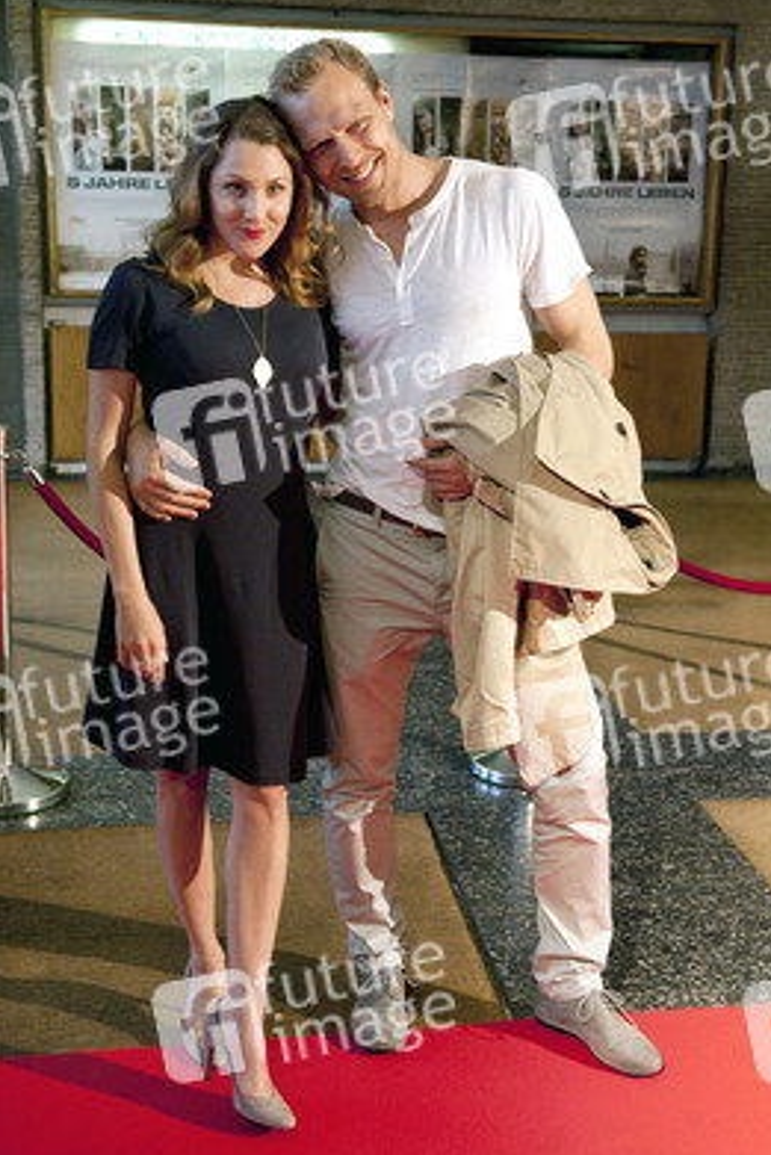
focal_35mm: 46
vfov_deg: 42.7
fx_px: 1476
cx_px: 391
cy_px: 570
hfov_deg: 29.3
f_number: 5
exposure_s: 1/100
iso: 1600
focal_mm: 45
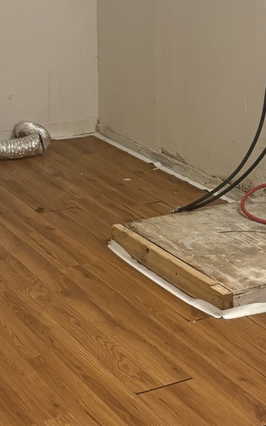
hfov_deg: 17.1
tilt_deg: -16.3
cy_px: 164
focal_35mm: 76
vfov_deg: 27.1
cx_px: 163
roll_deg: -1.2
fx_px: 882
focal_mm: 5.96
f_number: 1.6
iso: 250
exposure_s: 1/60
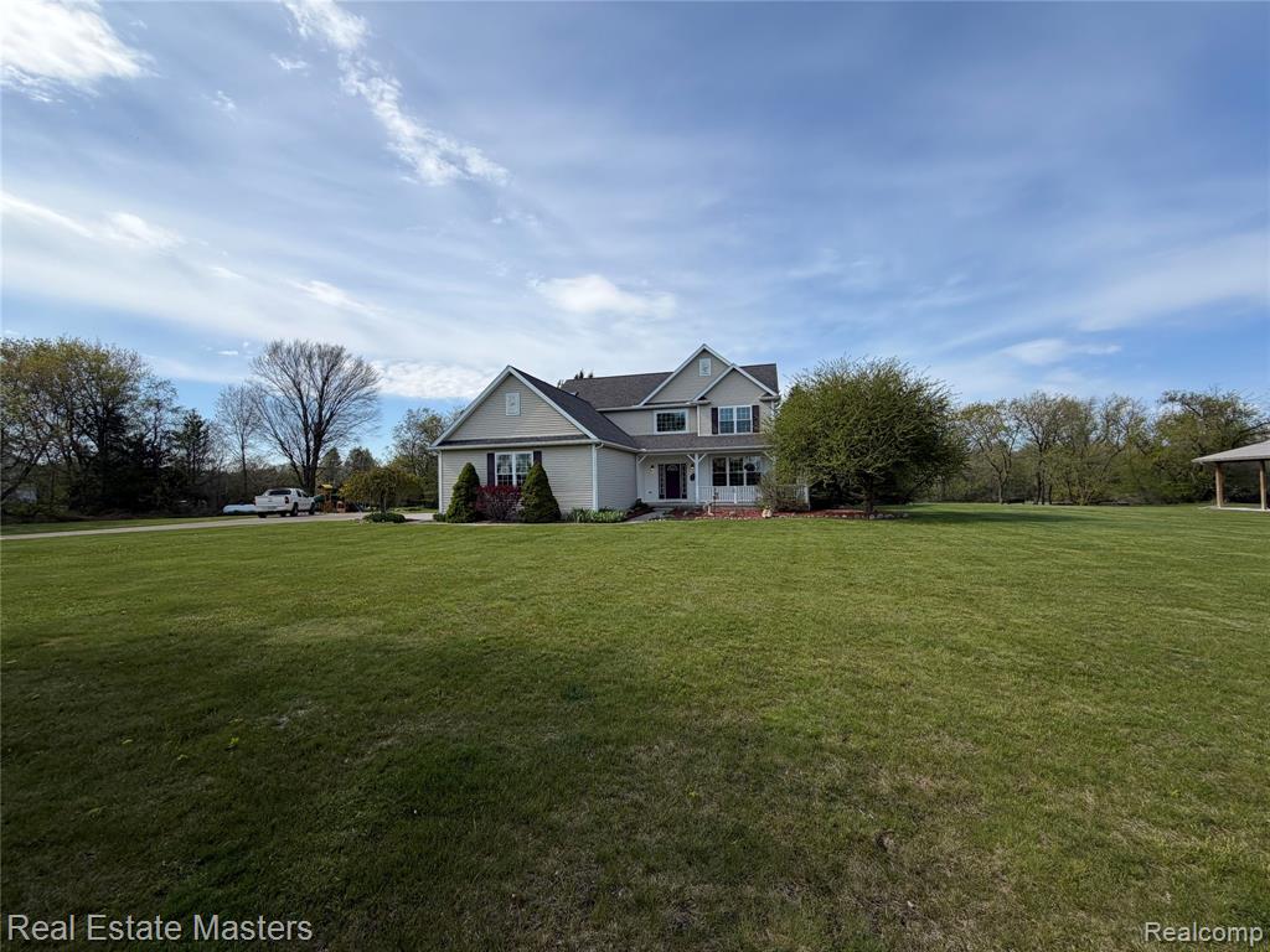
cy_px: 476
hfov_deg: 102.1
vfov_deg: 85.7
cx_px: 635
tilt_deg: +0.8
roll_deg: +1.0
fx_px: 514
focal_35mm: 14
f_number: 2.2
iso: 20
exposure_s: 1/809
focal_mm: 2.22
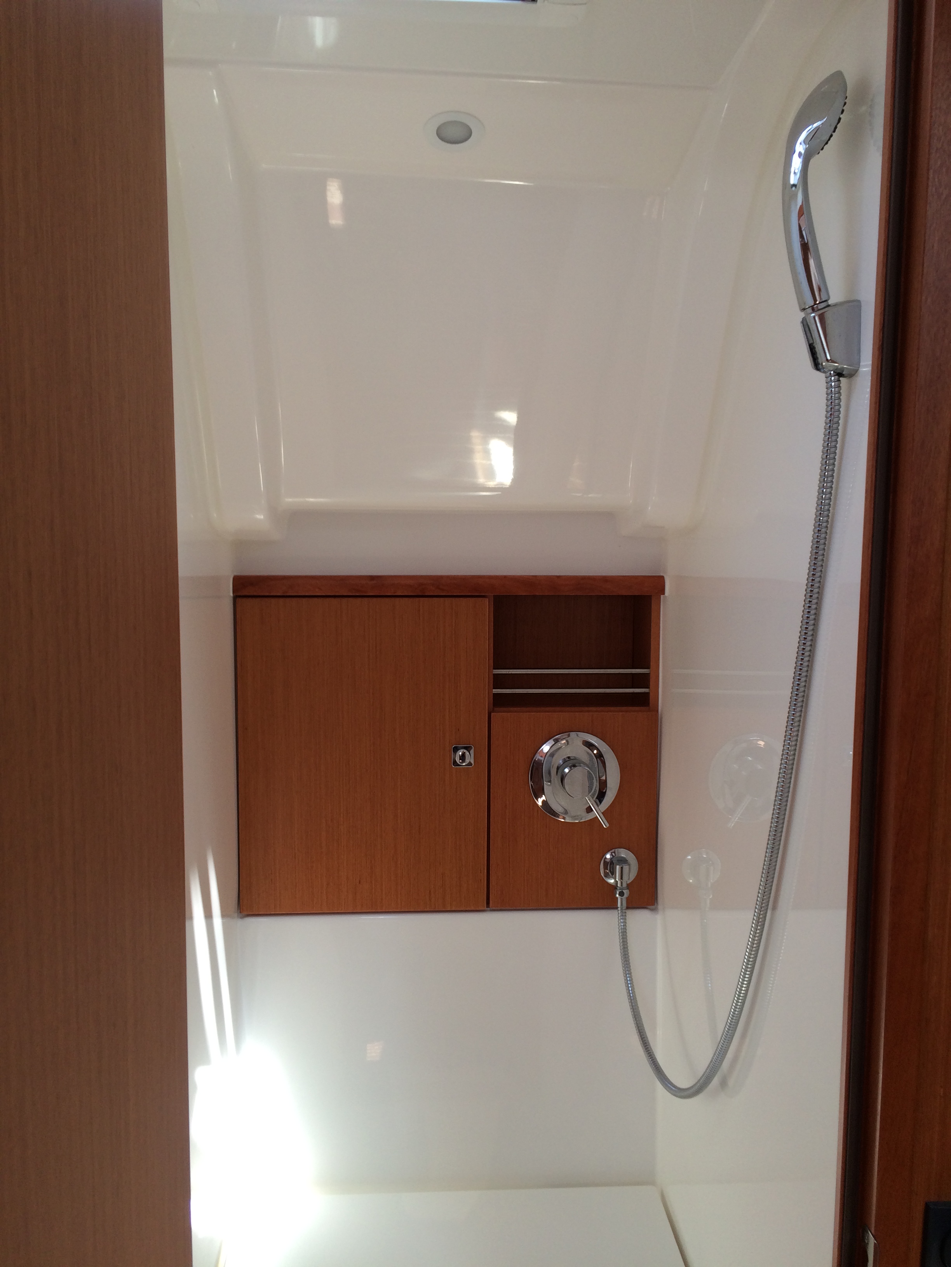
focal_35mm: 29
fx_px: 1062
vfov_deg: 61.7
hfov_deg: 48.2
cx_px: 476
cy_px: 634
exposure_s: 1/50
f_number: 2.2
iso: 50
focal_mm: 4.15
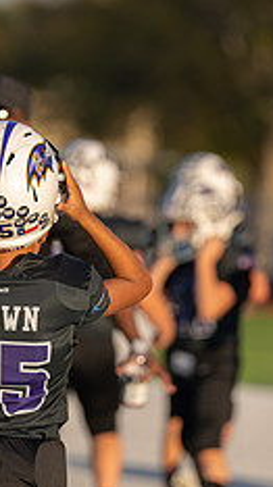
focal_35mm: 520
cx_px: 88
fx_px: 6716
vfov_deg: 4.2
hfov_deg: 2.3
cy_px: 236
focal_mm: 200
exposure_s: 1/800
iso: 100
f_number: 2.8
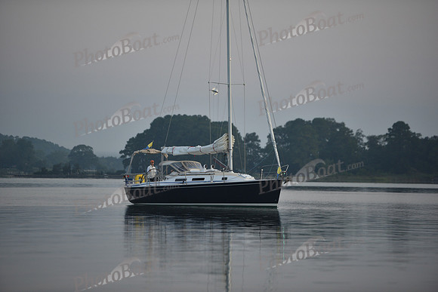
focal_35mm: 200
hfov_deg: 10.3
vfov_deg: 6.9
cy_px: 146
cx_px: 219
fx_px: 2434
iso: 320
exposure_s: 1/500
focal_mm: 200
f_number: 2.8
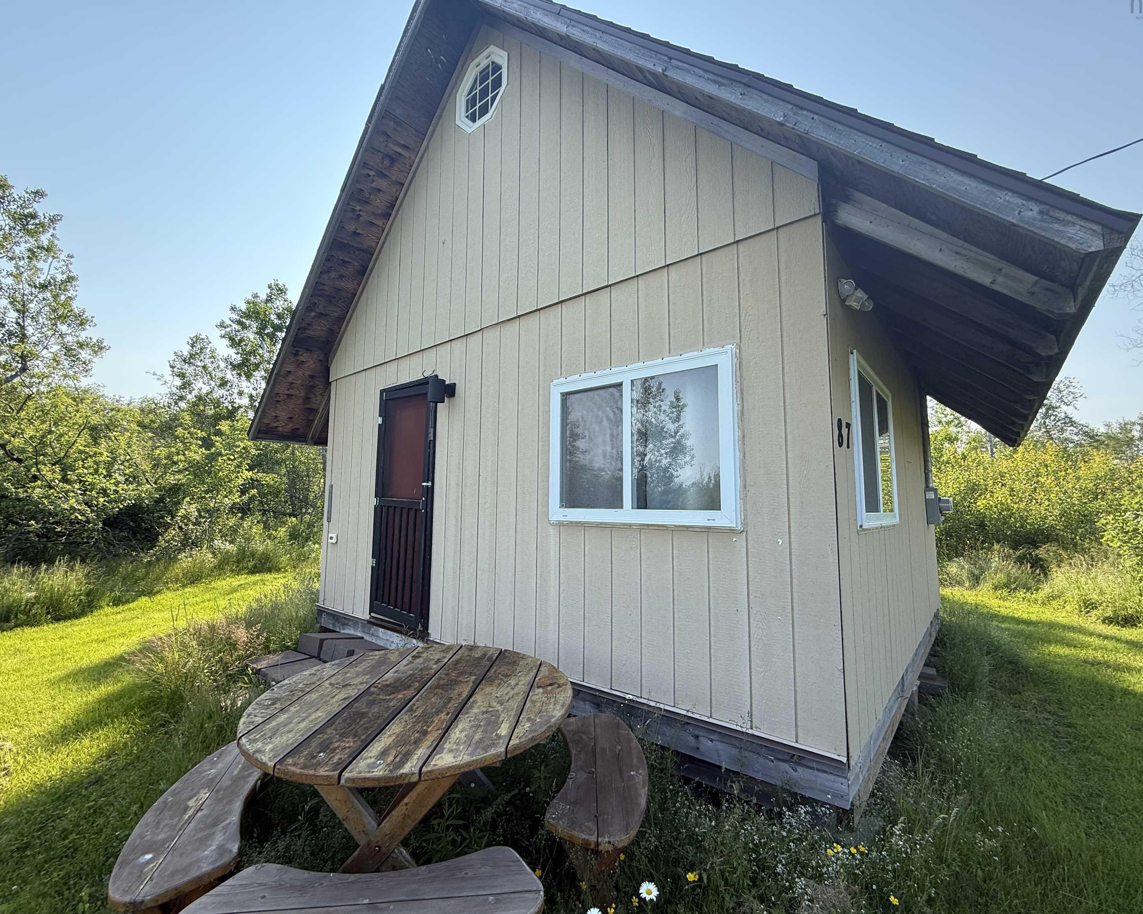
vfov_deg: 84.0
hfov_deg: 96.8
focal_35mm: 15
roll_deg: -1.1
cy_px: 454
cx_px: 573
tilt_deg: +6.1
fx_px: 507
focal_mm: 2.22
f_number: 2.2
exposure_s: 1/549
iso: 50
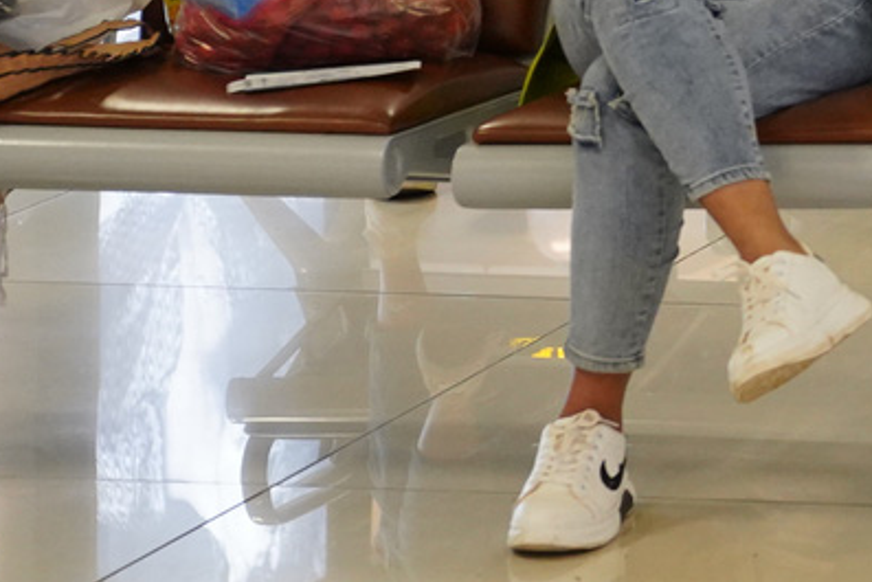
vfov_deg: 5.6
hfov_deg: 8.0
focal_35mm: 242
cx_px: 1920
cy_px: -393
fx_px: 5864
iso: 1600
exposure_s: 1/125
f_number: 3.5
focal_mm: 48
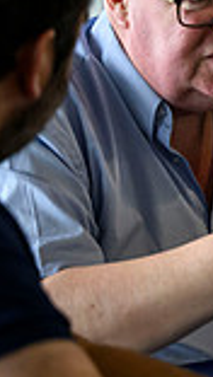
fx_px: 3517
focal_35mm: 351
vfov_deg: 6.1
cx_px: 697
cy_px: 115
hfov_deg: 3.4
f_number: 2.8
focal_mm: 90
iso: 2500
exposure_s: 1/800
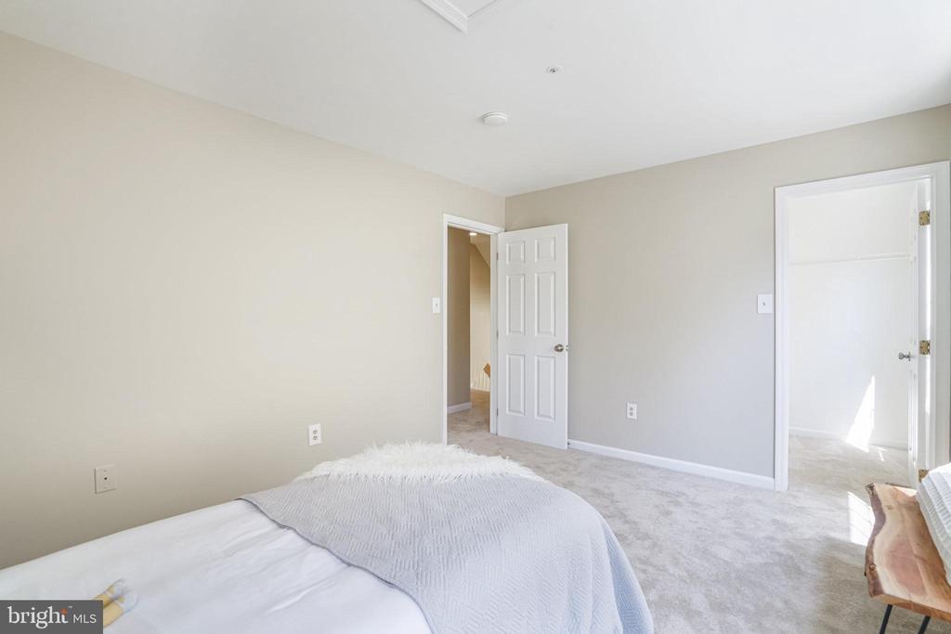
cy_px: 317
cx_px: 476
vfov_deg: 73.8
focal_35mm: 16
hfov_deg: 96.7
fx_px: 423
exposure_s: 1/200
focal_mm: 16
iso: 1250
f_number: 8
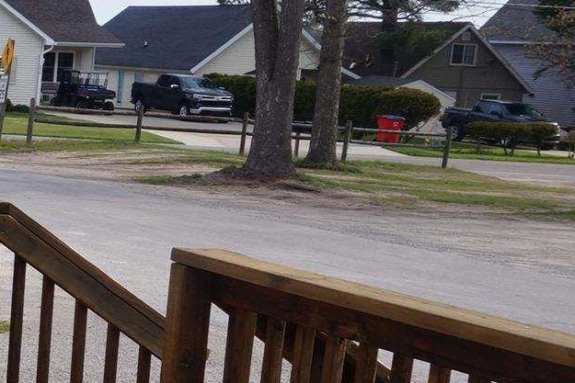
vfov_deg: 13.0
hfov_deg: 16.5
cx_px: -439
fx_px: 1677
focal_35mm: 105
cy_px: 332
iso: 100
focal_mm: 16
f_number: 11
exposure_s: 1/80
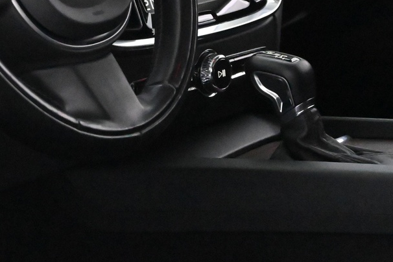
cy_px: -60
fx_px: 1881
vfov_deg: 7.9
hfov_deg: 11.9
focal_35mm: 172
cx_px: 151
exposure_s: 1/60
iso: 14400
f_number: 6
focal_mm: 43
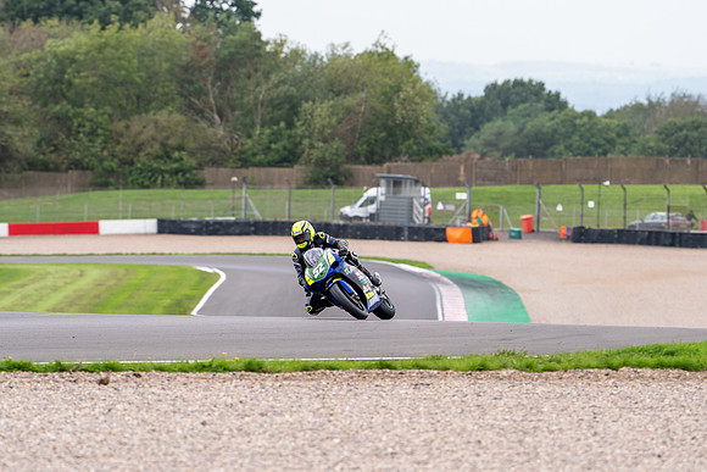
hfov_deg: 5.9
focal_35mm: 349
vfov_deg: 3.9
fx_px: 6860
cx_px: 358
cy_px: 190
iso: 160
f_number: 5
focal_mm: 246
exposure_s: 1/400
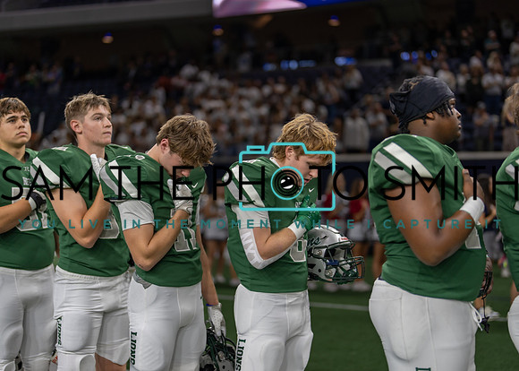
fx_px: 772
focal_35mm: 52
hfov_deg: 37.2
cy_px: 186
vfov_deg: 27.0
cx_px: 260
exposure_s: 1/500
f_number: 1.2
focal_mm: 50
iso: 160
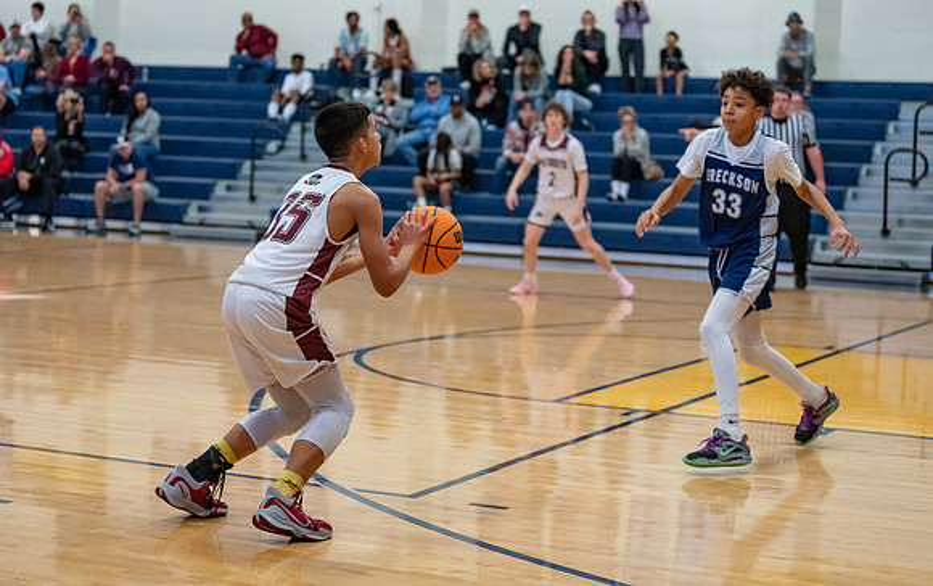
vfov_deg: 17.5
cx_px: 443
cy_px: 259
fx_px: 1905
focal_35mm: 75
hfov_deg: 27.5
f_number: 2.8
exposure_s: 1/1000
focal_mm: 70
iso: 5000
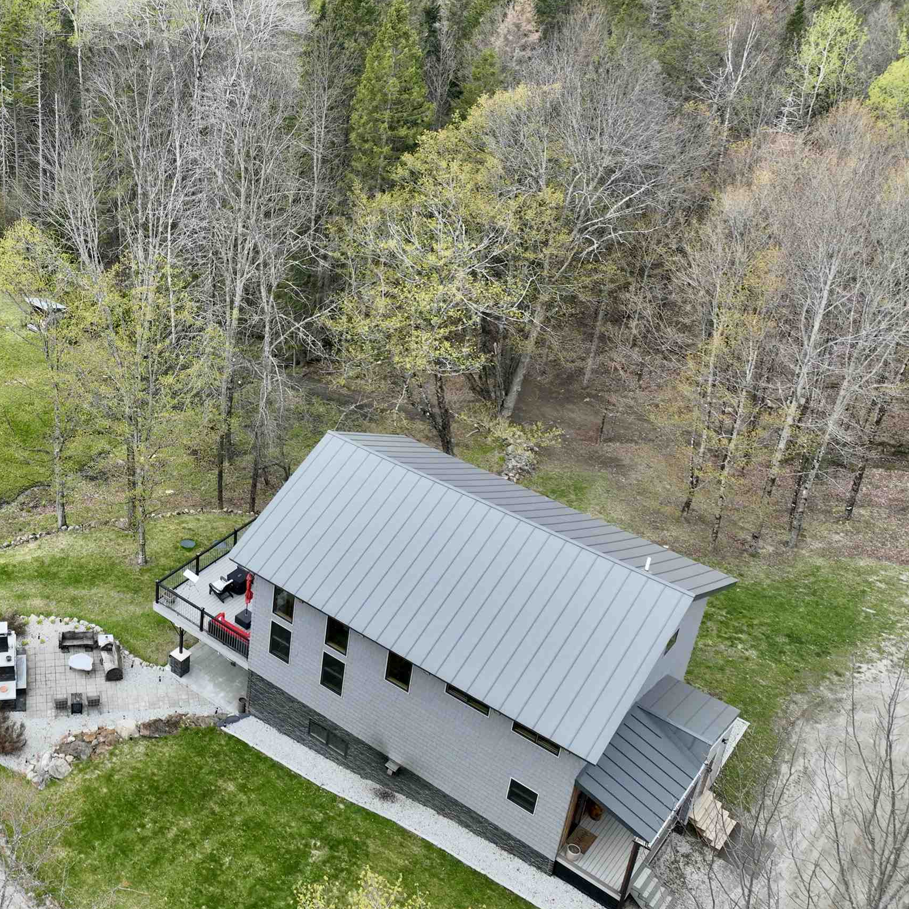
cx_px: 167
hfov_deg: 41.7
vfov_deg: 43.7
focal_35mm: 38
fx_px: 1129
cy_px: 369
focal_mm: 12.29
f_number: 2.8
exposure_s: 1/640
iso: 200
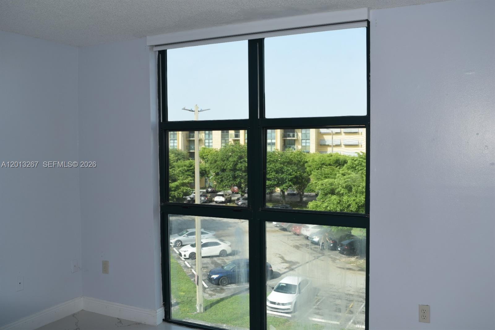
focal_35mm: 34
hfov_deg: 55.1
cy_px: 165
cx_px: 248
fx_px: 474
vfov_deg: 38.3
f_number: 7.1
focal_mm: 23
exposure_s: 1/200
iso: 100
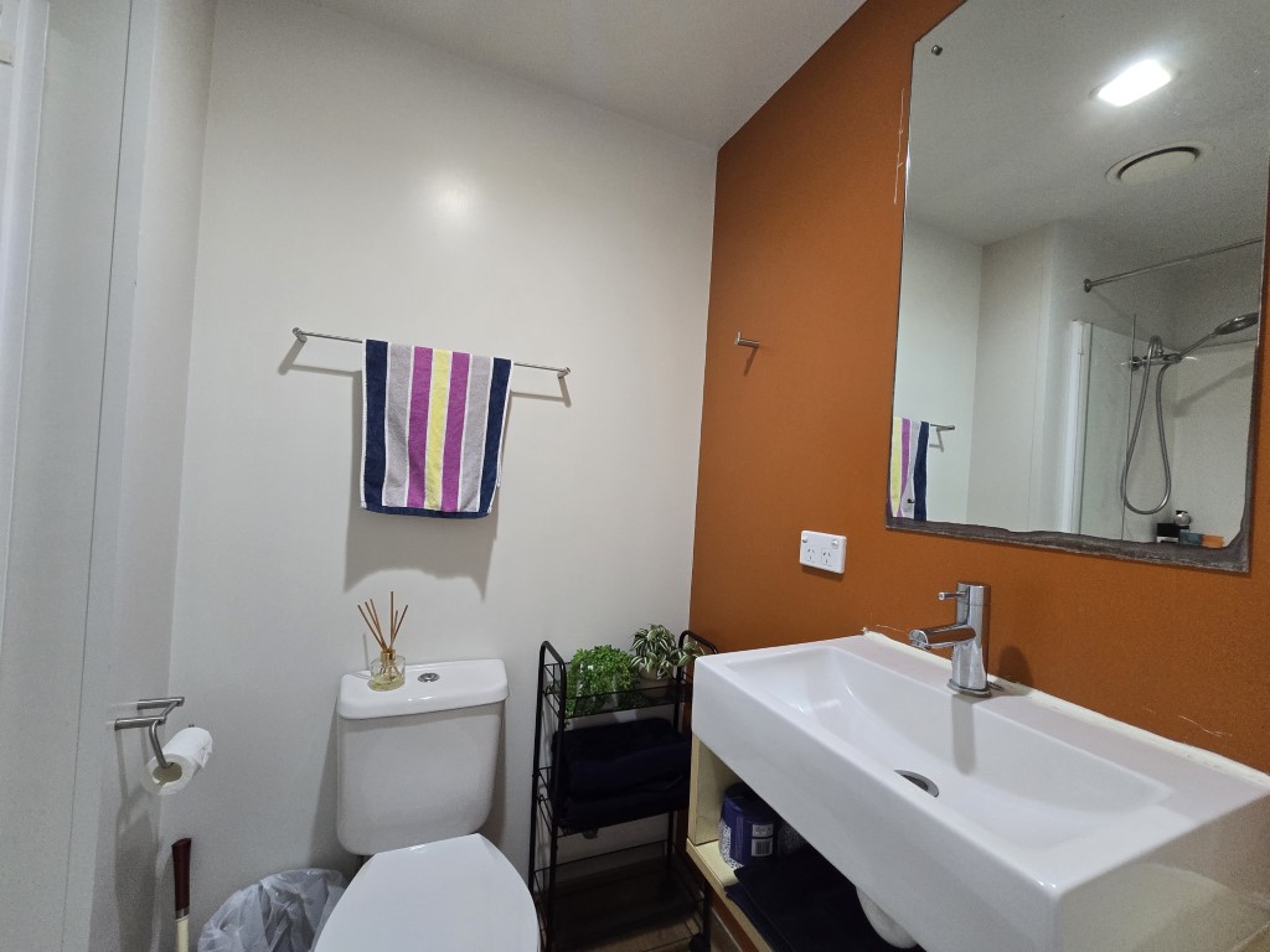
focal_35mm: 13
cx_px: 635
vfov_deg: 89.9
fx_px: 477
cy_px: 476
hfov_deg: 106.2
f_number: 2.2
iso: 400
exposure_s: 1/50
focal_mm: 2.2
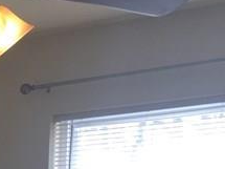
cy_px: 380
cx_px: -227
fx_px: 896
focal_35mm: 138
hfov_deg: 12.5
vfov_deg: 9.7
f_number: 2.2
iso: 32
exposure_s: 1/60
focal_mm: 4.15
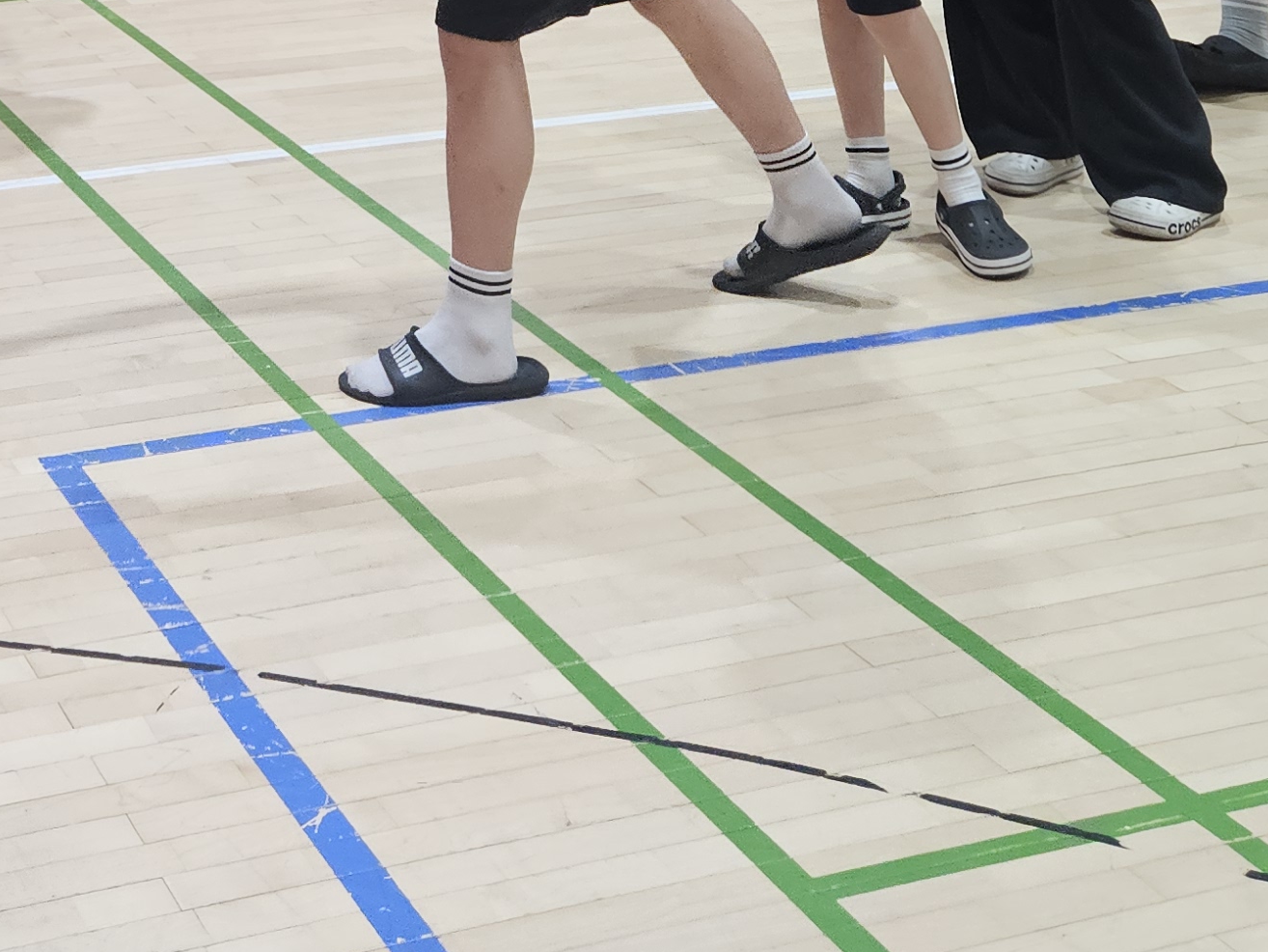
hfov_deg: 27.1
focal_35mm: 70
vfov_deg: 18.6
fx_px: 2565
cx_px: 223
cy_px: -479
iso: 400
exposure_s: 1/240
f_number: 1.8
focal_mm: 5.4
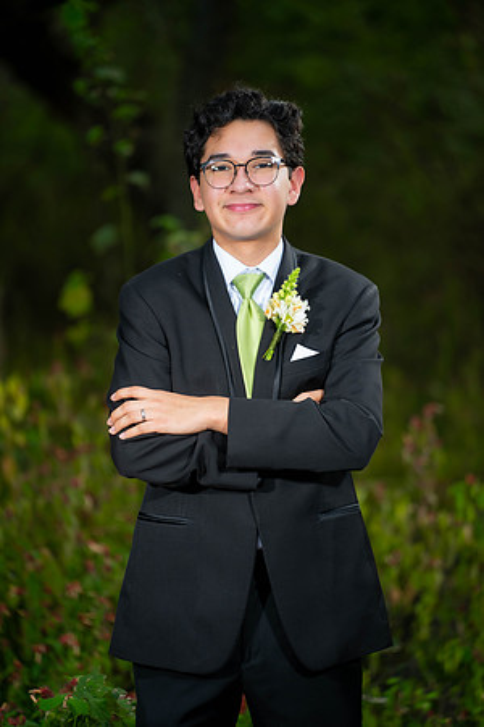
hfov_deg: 9.1
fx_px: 3025
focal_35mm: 150
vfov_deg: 13.7
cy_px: 364
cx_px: 242
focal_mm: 150
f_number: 2.8
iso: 125
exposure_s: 1/200
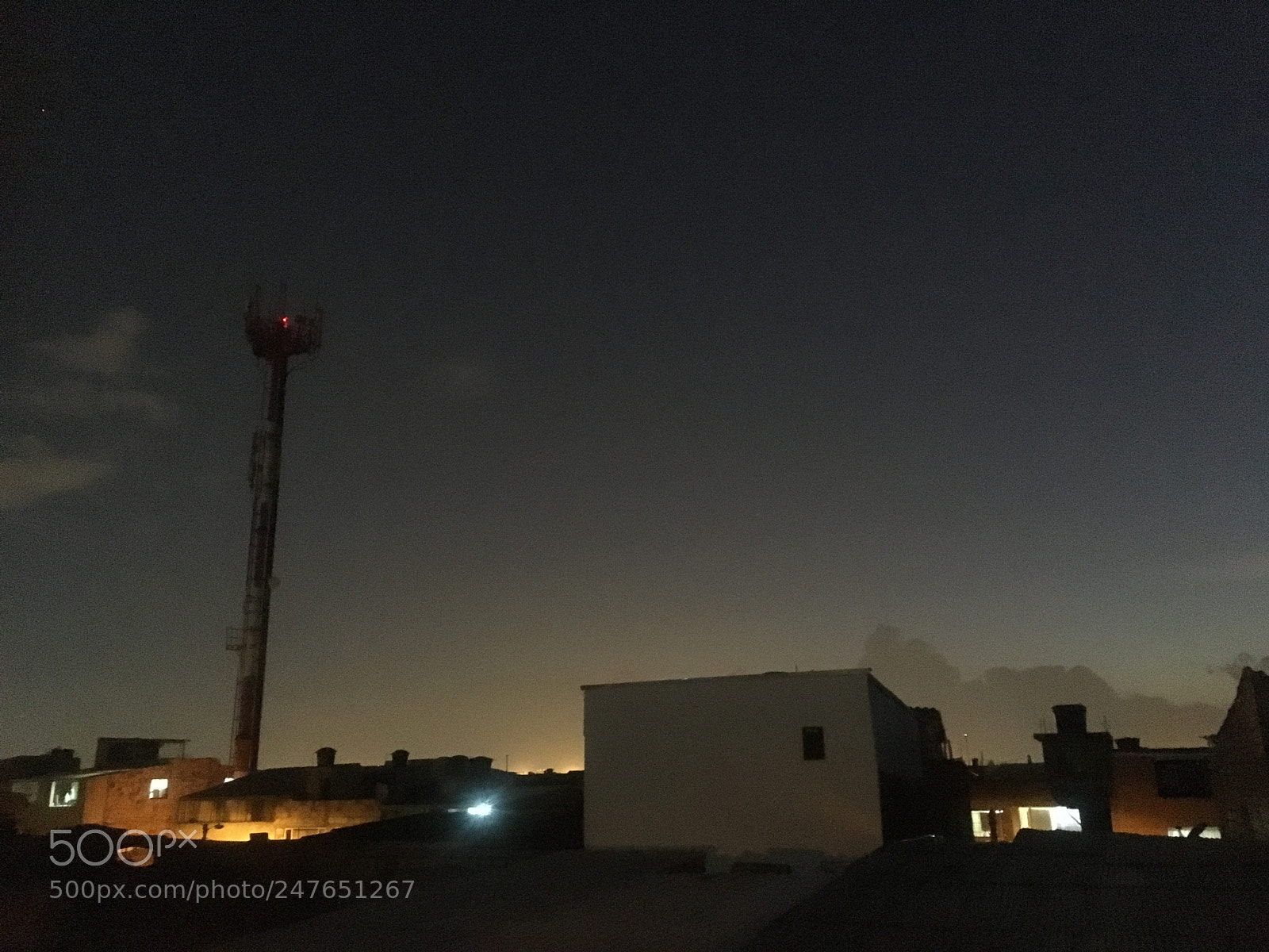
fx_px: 1063
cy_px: 476
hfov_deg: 61.7
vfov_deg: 48.2
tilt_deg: +15.2
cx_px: 634
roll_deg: -1.3
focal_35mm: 29
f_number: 2.2
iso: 2000
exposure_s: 1/15
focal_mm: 4.15
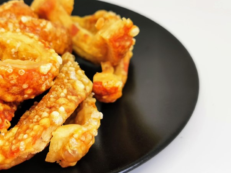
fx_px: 407
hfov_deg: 31.5
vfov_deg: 24.0
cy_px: 91
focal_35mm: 61
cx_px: 80
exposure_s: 1/100
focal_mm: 5.56
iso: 80
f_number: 1.6
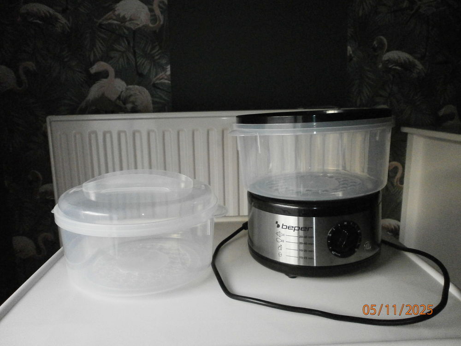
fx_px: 360
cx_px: 230
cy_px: 173
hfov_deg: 65.3
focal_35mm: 27
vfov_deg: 51.4
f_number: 2.9
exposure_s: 1/200
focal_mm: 4.8
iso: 800
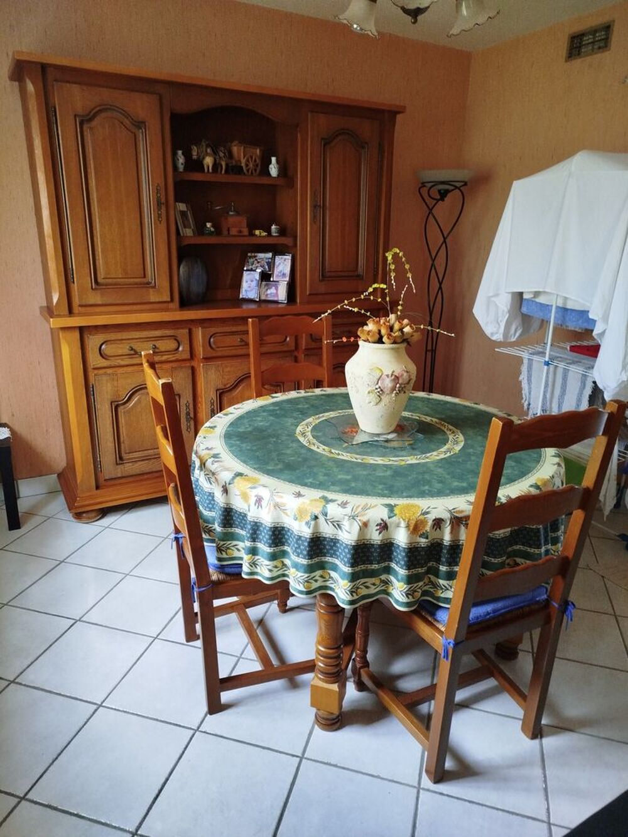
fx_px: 580
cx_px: 314
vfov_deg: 71.6
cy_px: 418
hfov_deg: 56.8
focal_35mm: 24
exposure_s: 1/33
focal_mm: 5.31
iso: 200
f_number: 1.7
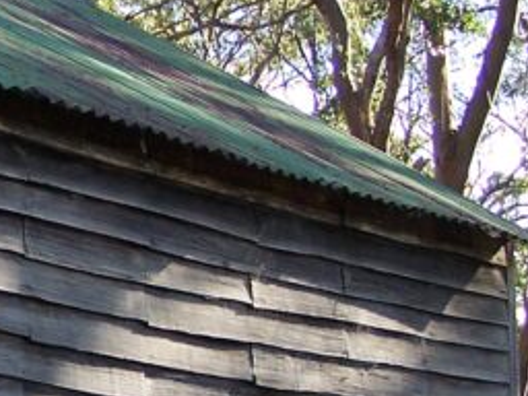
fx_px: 2929
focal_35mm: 192
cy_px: 253
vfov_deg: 7.7
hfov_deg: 9.9
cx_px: -355
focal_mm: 8
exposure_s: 1/160
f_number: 3
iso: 80
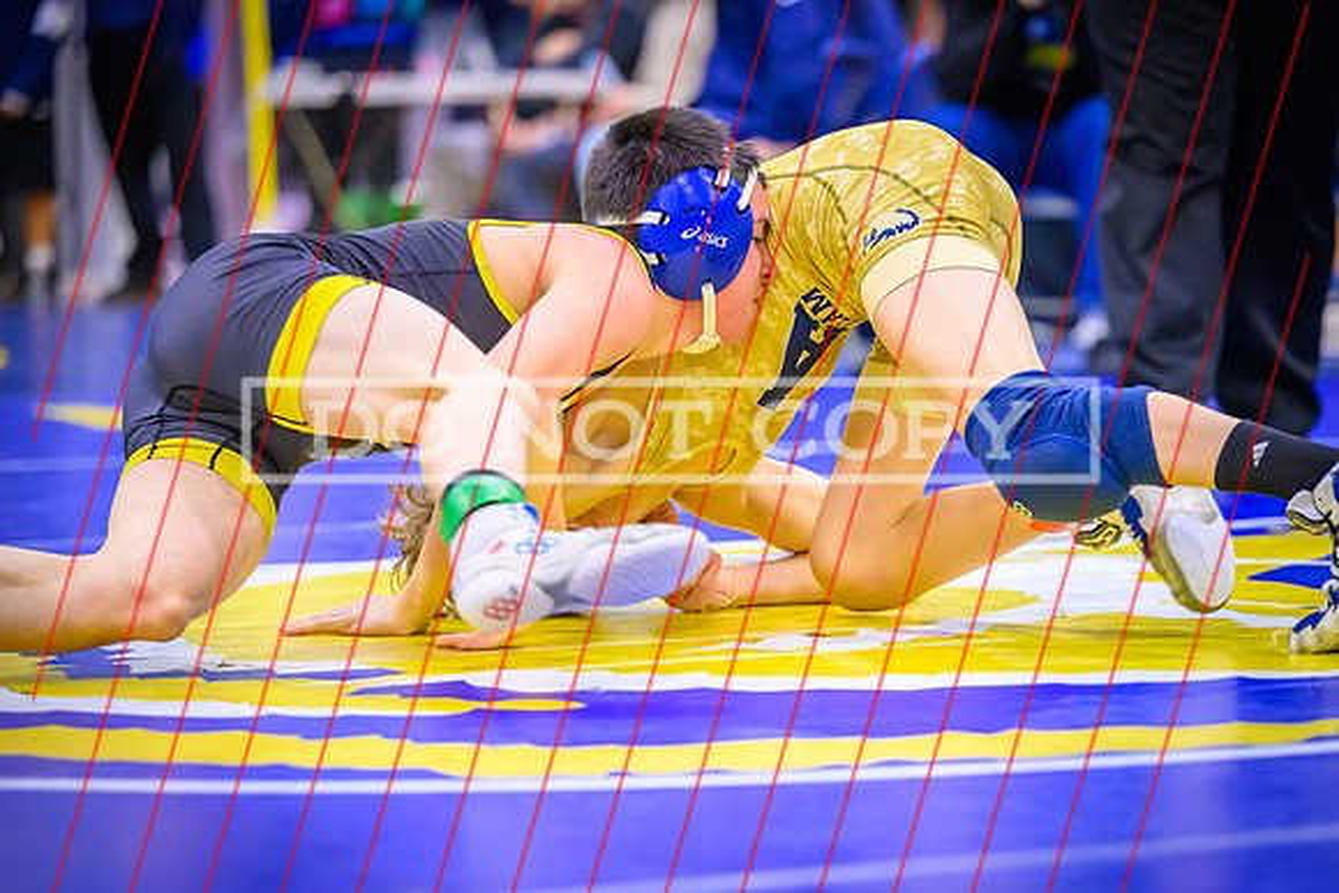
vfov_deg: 7.8
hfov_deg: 11.7
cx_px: 759
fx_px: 6518
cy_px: 553
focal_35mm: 175
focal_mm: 140
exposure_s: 1/640
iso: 6400
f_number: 2.8
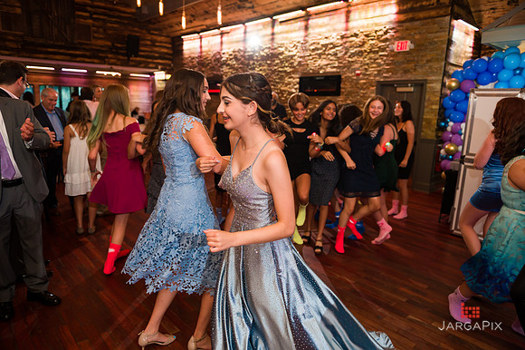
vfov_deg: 53.1
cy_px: 175
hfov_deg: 73.8
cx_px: 262
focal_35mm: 24
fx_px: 350
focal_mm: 24
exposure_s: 1/125
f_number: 3.2
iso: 1250
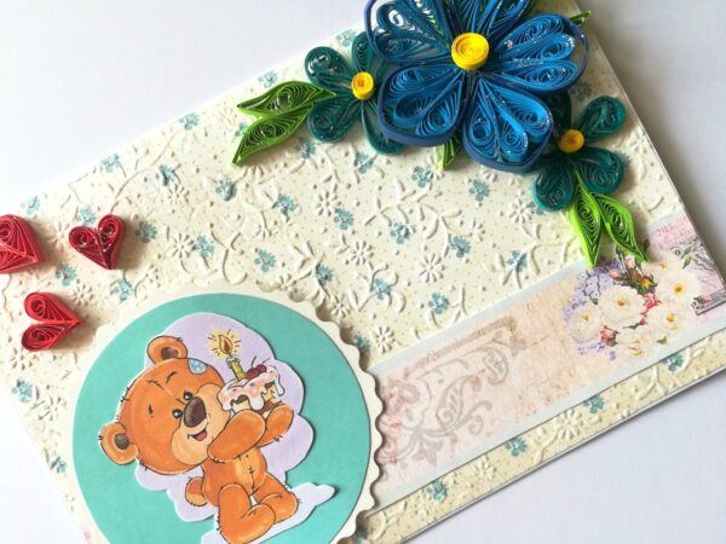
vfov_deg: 53.1
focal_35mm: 26
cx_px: 363
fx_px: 545
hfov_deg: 67.3
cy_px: 272
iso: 80
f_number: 2.2
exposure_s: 1/100
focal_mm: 3.83
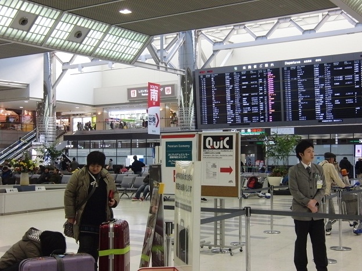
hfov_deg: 39.7
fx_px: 502
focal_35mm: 48
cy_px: 136
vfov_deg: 30.3
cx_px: 181
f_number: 4
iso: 400
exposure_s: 1/50
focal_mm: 8.4
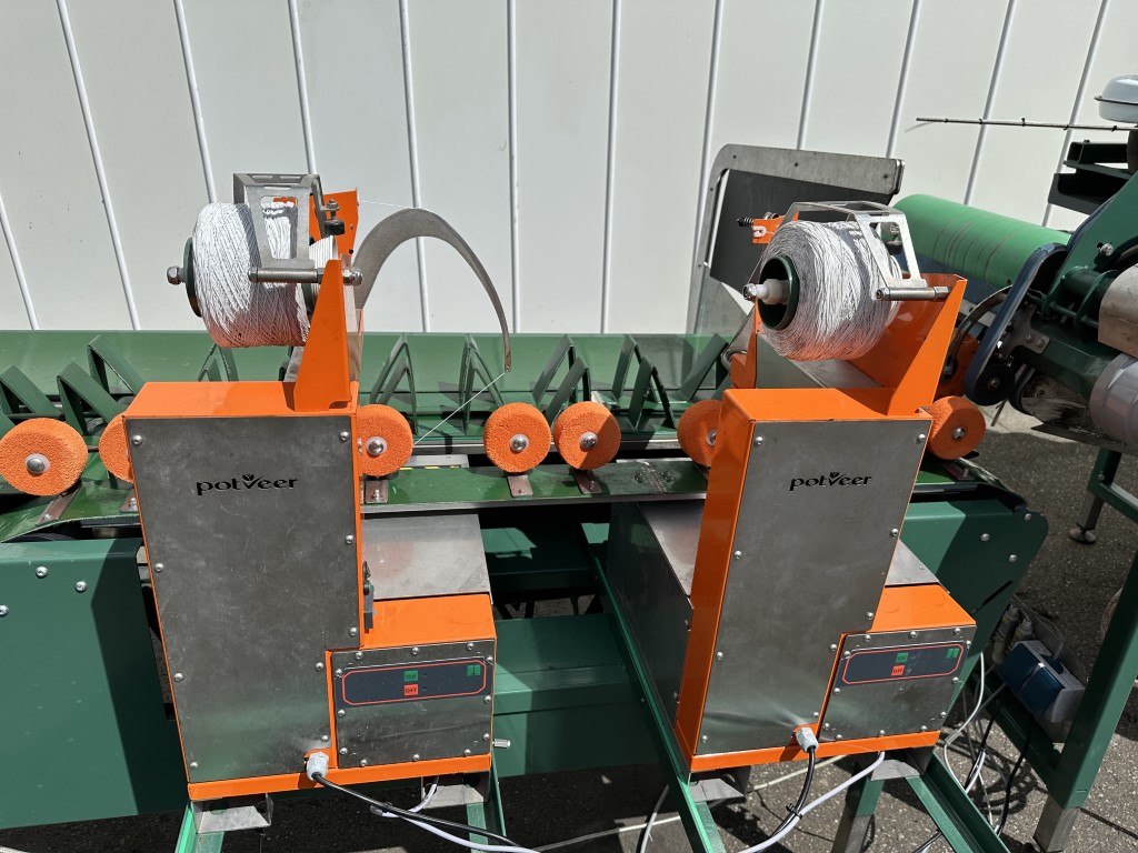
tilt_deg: -26.9
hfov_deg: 71.6
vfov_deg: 56.8
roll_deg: -1.2
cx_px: 569
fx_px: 789
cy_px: 426
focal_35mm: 24
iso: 80
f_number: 1.78
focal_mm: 6.86
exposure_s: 1/7576
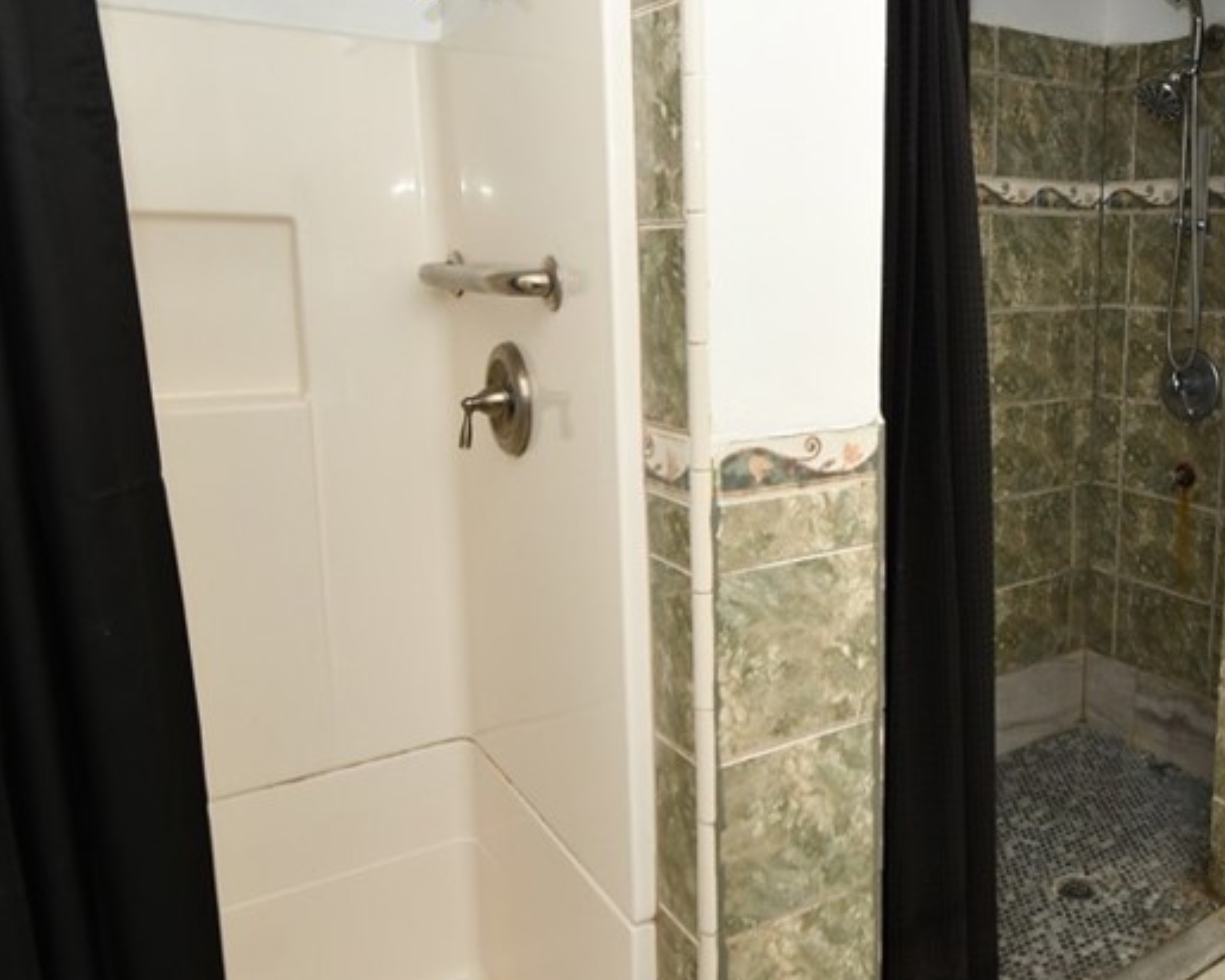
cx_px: 940
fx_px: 1015
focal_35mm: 28
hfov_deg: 58.5
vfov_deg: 51.5
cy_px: 458
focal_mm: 10
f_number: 4
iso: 560
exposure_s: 1/60
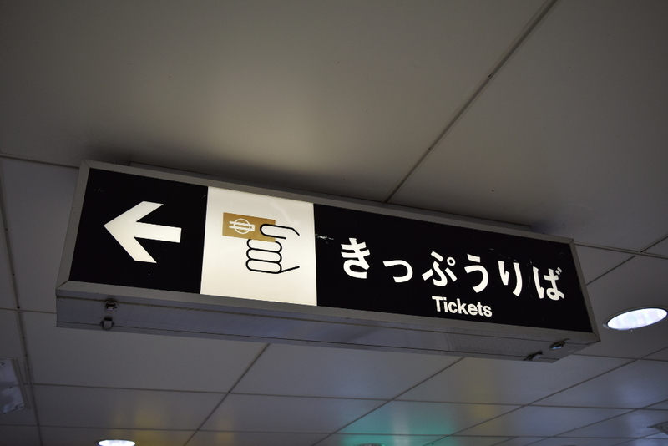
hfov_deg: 57.2
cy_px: 223
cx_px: 334
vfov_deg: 40.0
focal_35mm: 33
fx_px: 613
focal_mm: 22
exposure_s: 1/160
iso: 400
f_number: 4.5
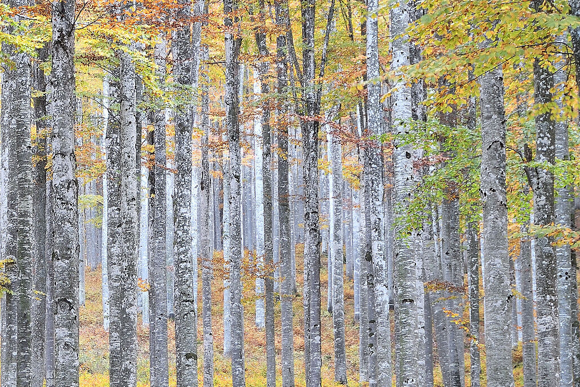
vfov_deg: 6.4
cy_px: 276
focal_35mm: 216
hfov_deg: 9.5
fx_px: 3480
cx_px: 1
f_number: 10
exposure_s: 1/1.3
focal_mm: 62
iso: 100
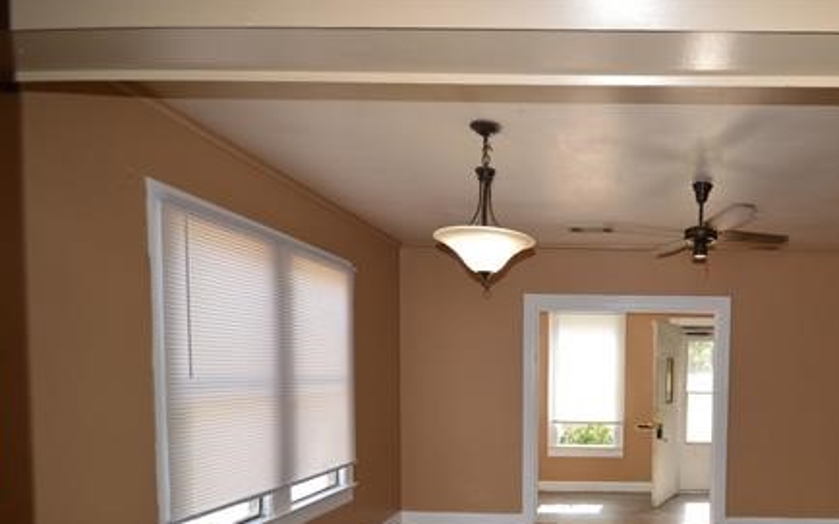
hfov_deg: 69.5
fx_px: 566
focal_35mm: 25
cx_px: 603
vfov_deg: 47.5
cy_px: 405
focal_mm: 11
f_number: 4.2
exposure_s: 1/125
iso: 250
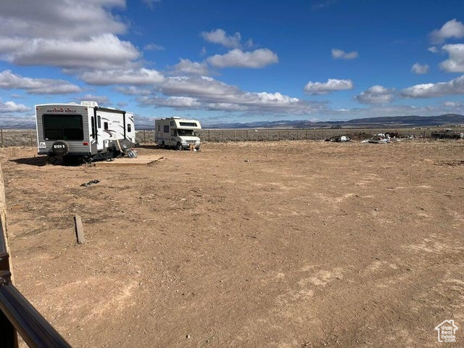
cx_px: 232
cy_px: 174
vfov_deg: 53.1
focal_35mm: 26
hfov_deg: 67.3
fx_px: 349
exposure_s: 1/6494
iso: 50
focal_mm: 5.1
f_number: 1.6
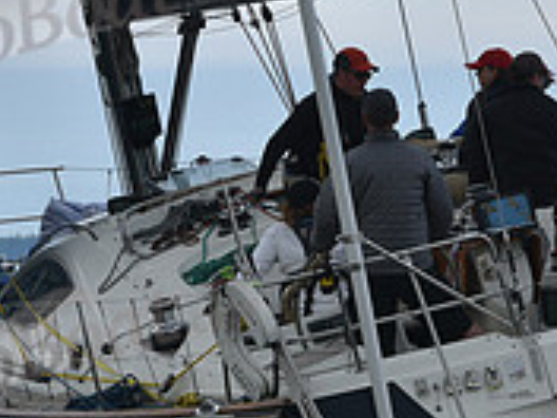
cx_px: 427
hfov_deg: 4.6
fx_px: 6887
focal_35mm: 428
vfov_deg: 3.5
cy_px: 144
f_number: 8
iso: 250
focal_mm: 135
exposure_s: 1/800
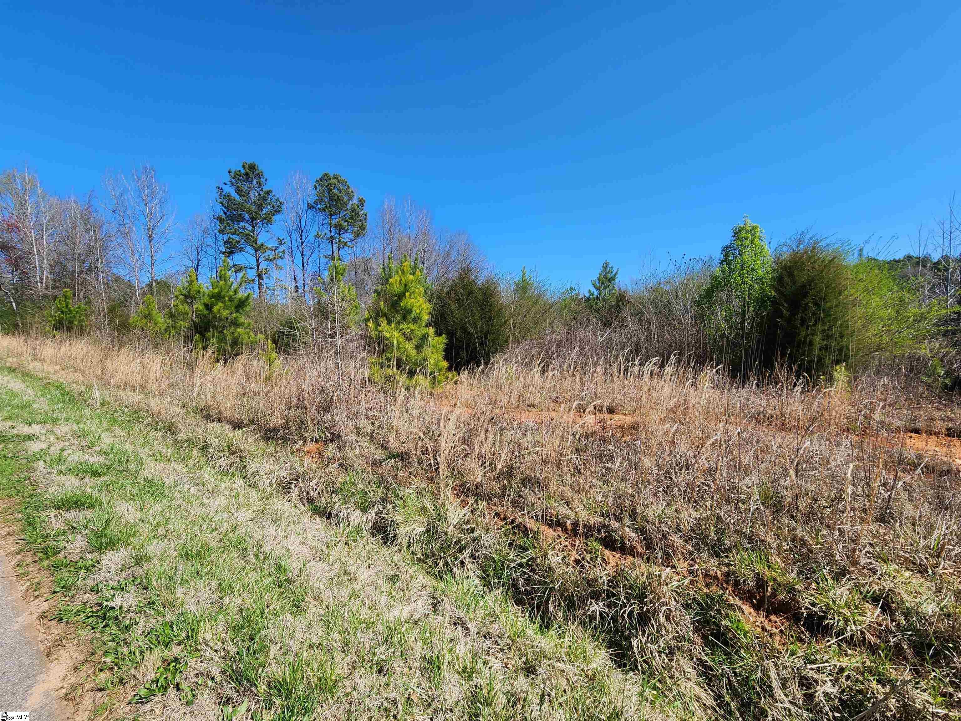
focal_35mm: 13
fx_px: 361
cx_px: 480
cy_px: 360
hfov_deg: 106.2
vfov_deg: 89.9
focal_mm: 2.2
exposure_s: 1/1476
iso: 50
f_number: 2.2
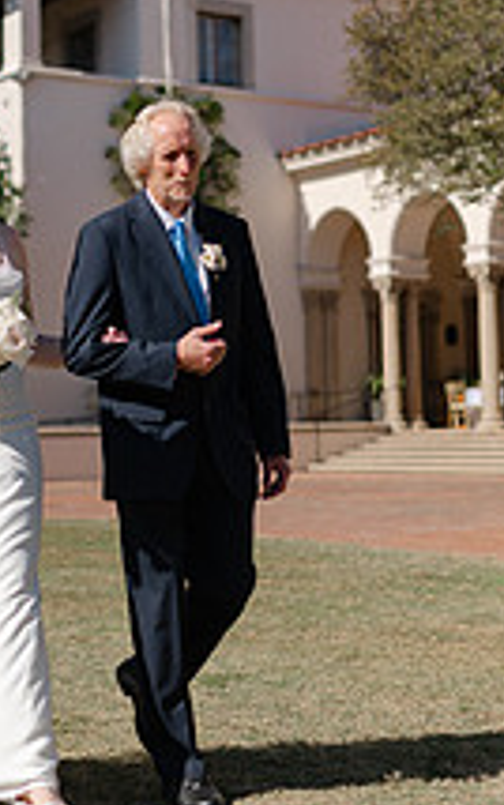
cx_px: 38
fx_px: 1646
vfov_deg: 27.4
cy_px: 293
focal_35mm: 75
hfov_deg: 17.1
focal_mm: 35
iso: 64
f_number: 1.4
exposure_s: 1/6400
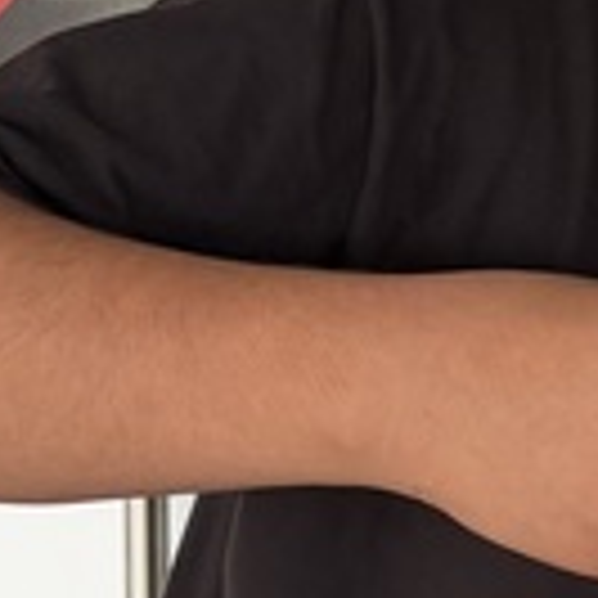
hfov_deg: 9.4
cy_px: 1052
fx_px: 3459
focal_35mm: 177
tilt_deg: -18.5
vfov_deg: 9.4
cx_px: 1102
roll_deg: -5.1
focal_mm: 5.96
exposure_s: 1/334
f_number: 1.6
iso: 50
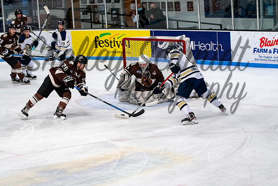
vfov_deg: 13.0
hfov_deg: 19.5
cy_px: 93
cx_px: 139
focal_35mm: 105
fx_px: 811
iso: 1600
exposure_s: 1/800
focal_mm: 70
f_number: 3.2
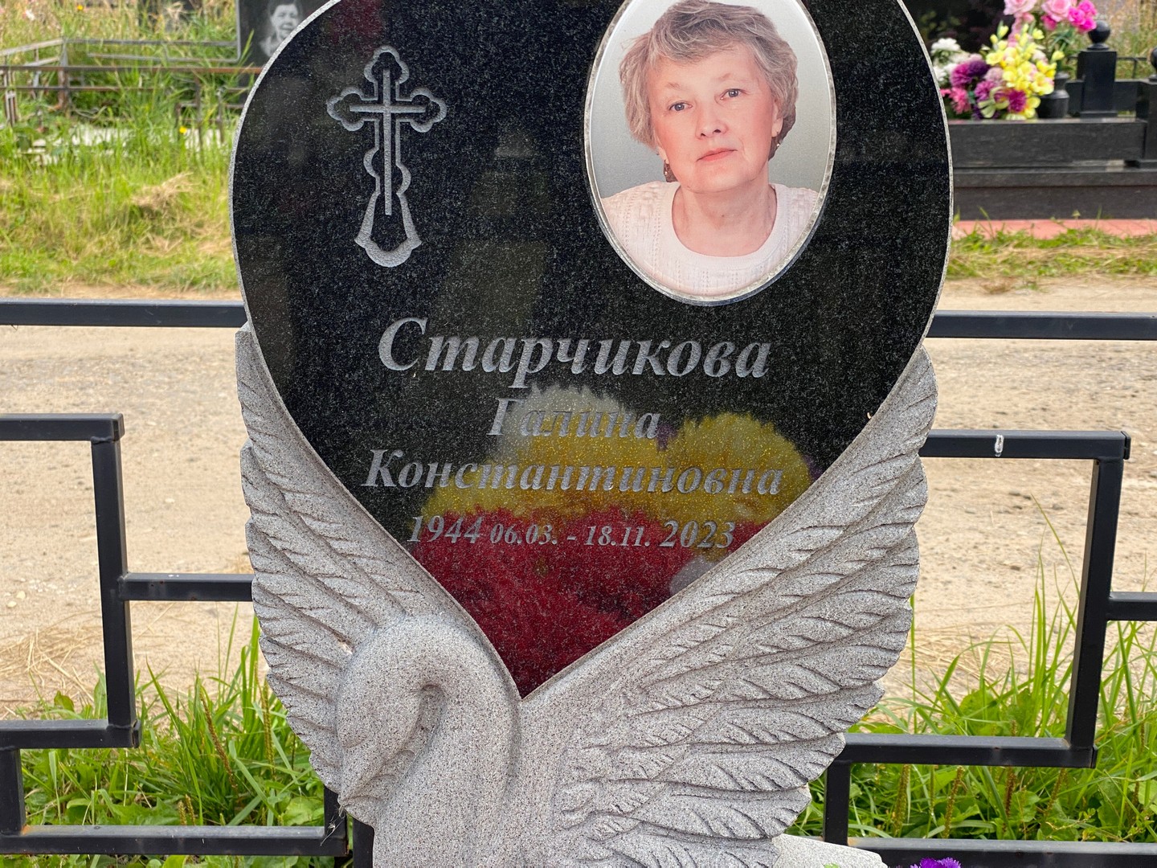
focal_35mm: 52
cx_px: 578
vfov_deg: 28.0
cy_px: 434
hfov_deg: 36.8
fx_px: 1738
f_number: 2
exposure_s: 1/252
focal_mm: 6
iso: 20
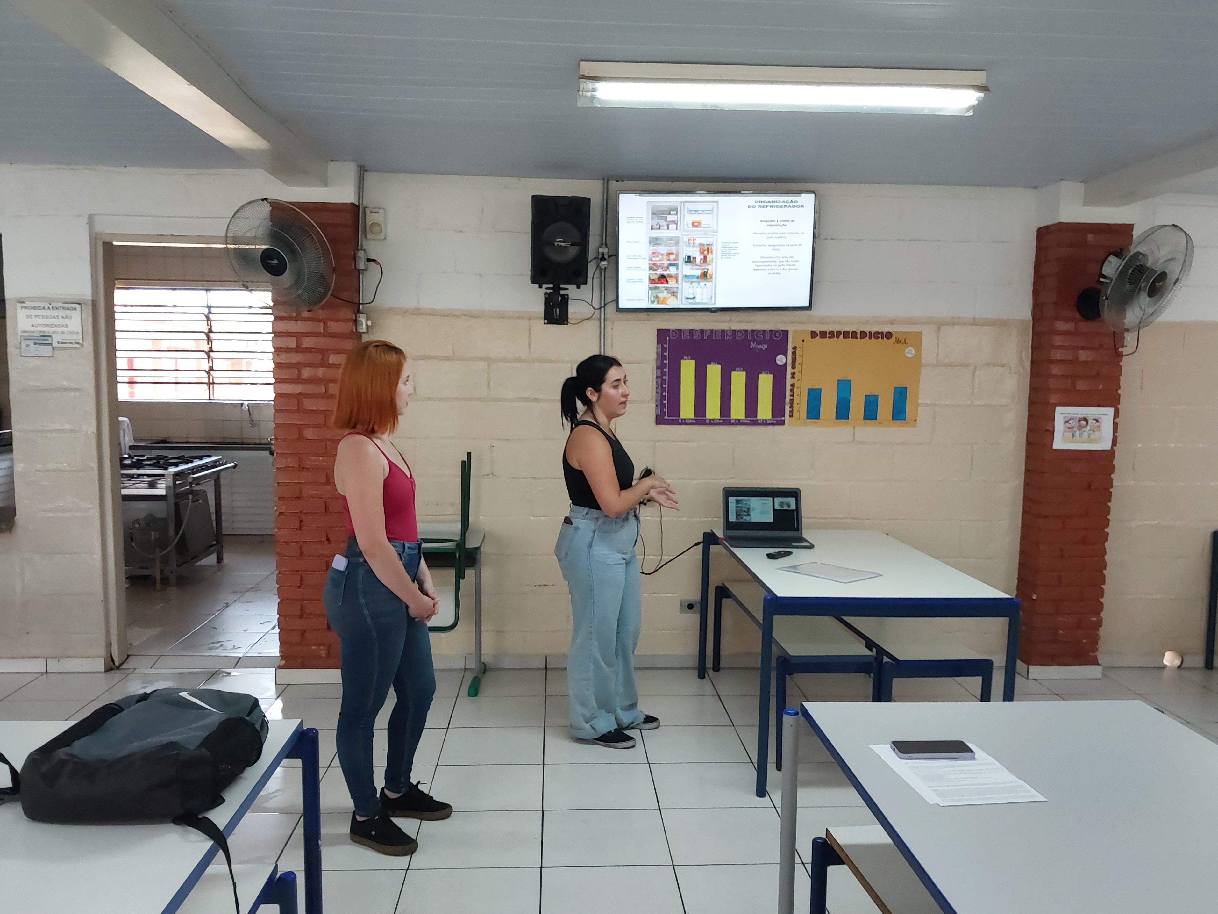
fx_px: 1126
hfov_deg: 56.8
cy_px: 482
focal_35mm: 32
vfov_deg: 44.1
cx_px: 618
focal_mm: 4.6
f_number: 1.8
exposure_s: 1/120
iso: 250
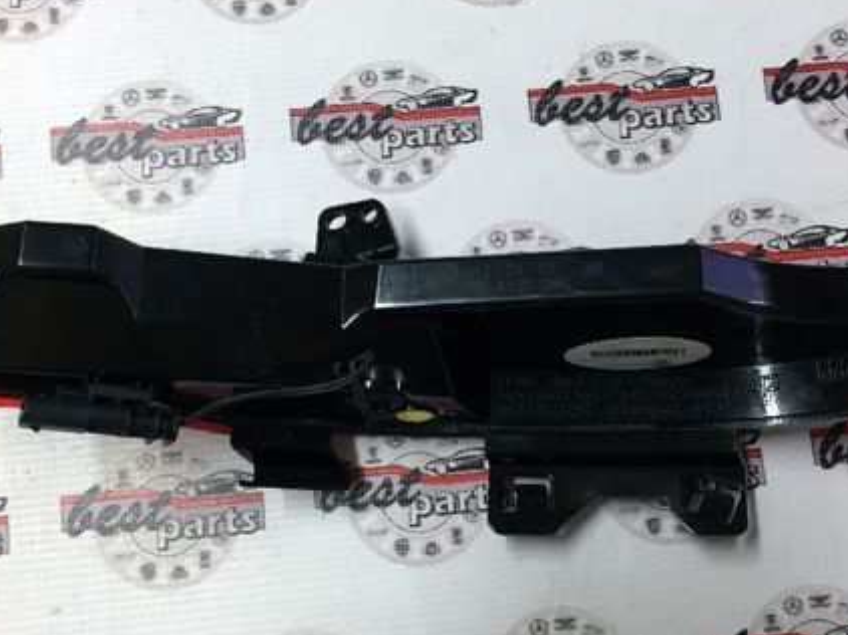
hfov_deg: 43.0
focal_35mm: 44
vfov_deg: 32.8
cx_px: 426
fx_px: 1077
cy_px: 330
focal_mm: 4.15
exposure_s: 1/33
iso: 100
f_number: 2.2
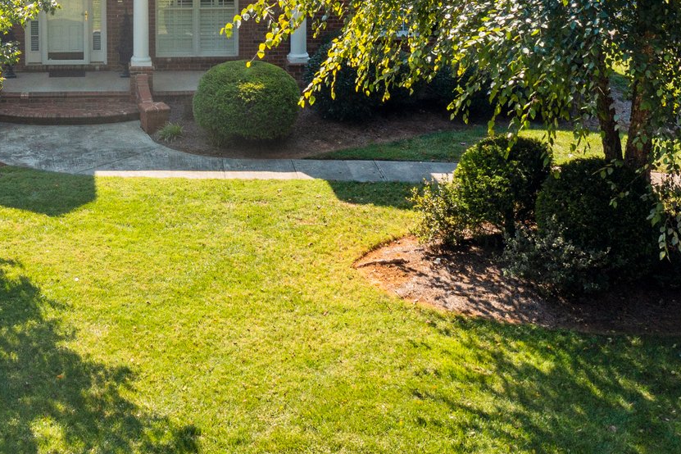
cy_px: -102
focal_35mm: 69
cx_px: 59
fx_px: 1305
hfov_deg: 28.1
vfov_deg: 18.6
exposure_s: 1/240
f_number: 5
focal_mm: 10.26
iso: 100
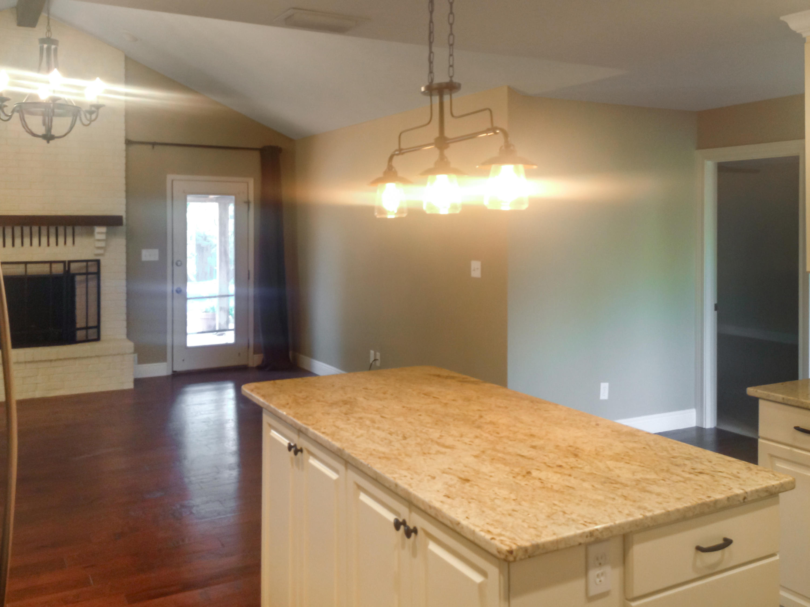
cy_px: 304
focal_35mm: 35
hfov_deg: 52.6
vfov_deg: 40.7
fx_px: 819
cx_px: 405
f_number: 2.4
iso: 100
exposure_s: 1/20
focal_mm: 4.28
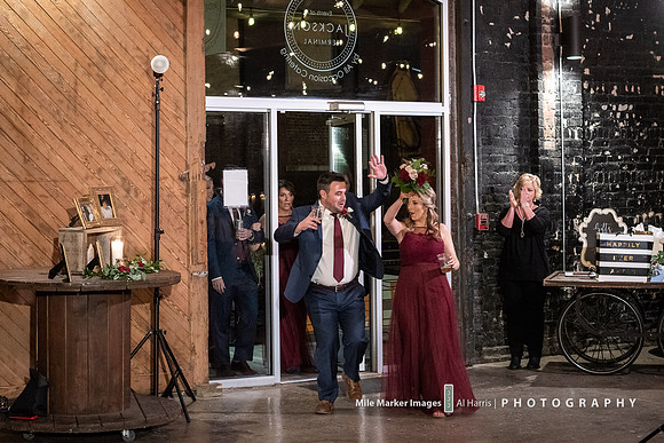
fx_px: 1384
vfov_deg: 18.2
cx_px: 332
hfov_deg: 27.0
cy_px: 222
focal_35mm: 75
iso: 6400
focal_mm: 50
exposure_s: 1/125
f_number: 2.8
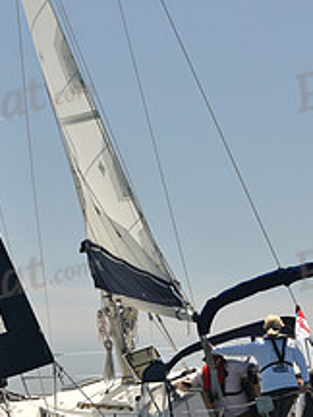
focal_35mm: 181
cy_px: 368
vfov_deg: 10.9
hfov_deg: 8.2
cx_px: 197
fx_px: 2182
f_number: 5
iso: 250
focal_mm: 70
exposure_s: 1/800
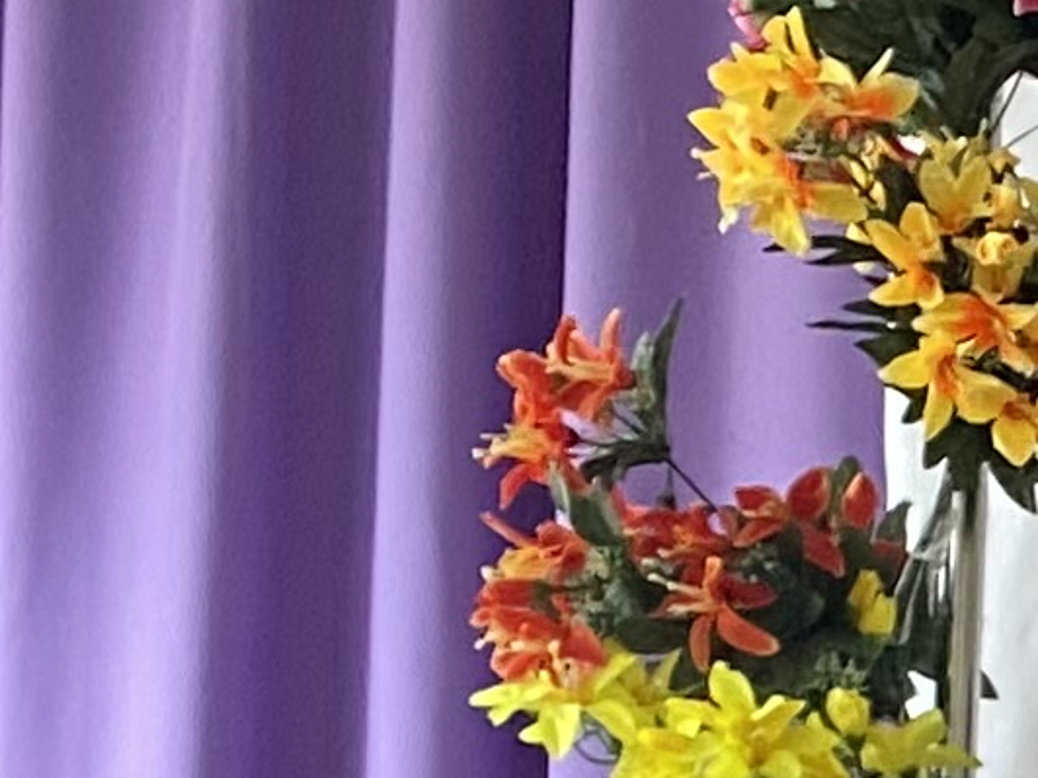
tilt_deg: +1.4
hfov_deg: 7.9
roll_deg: -0.7
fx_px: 5907
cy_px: 1796
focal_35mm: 197
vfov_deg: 7.1
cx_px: 3598
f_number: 1.8
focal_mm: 4.25
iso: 125
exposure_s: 1/90
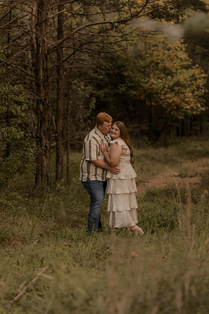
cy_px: 157
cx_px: 104
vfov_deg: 23.9
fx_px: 740
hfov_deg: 16.1
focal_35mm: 85
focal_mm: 85
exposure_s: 1/125
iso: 100
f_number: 2
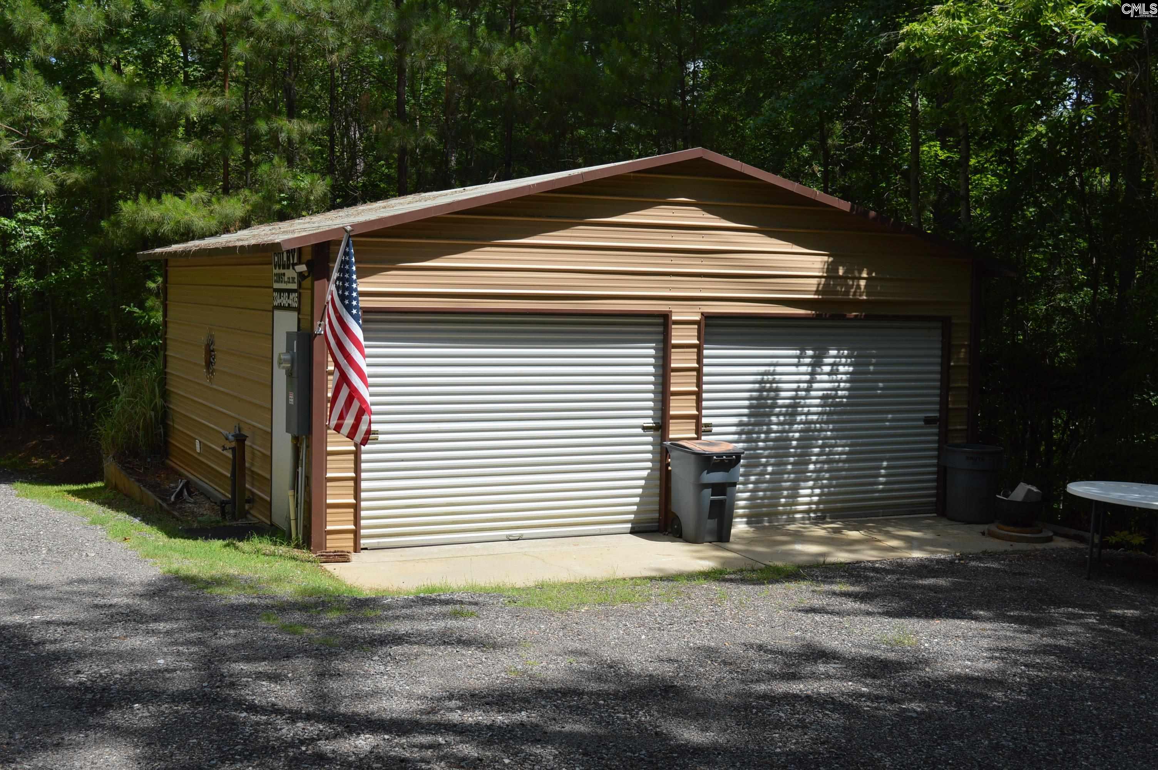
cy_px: 385
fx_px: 1398
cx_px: 579
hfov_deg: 45.0
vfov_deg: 30.8
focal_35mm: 44
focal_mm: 29
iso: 100
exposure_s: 1/320
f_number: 8
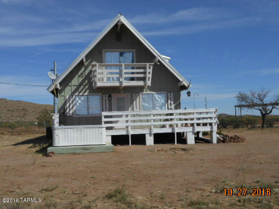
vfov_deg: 36.8
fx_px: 314
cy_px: 104
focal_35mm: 39
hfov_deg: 47.9
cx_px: 140
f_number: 4.3
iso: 80
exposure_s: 1/1250
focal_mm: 6.9
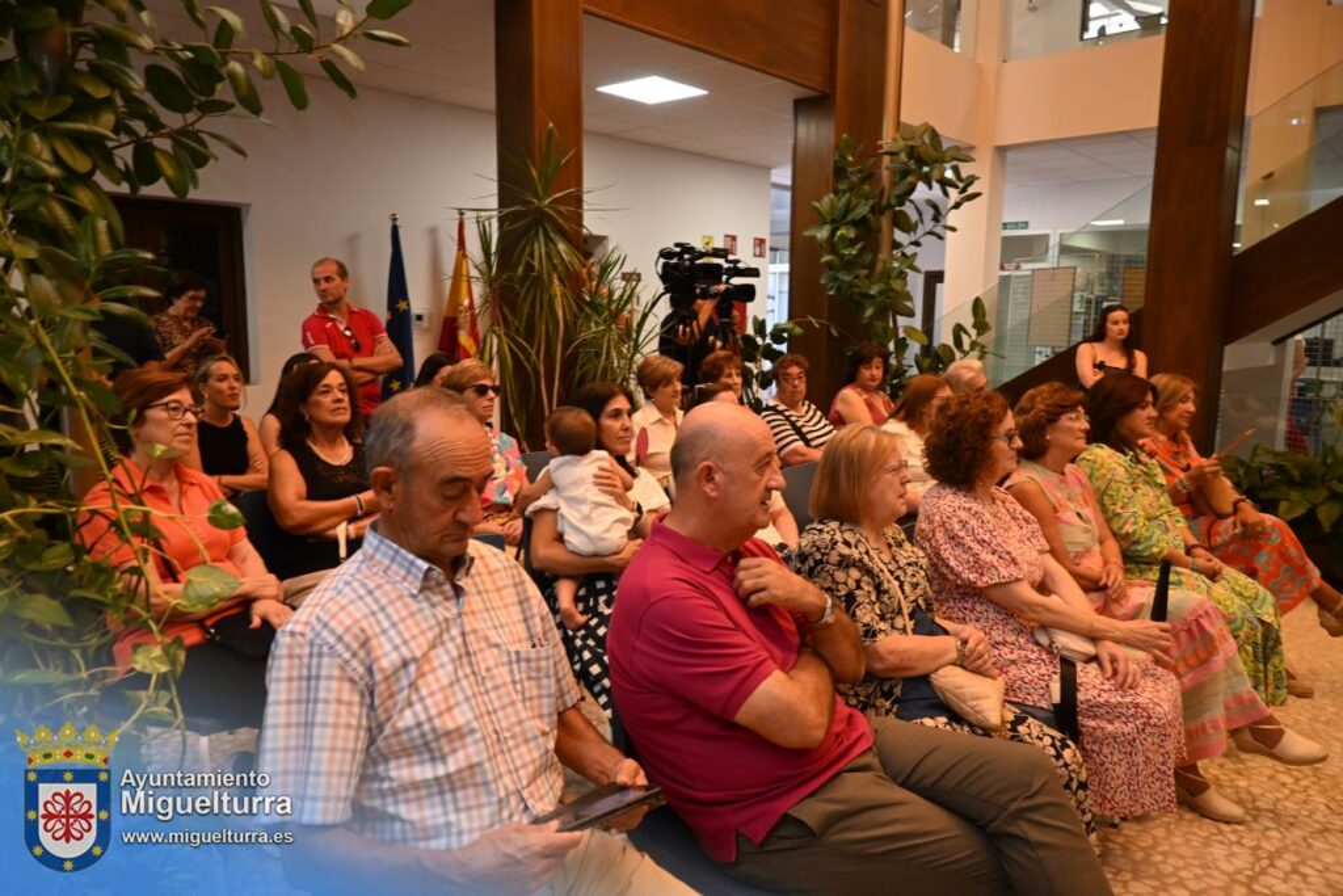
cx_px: 672
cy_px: 448
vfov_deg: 53.1
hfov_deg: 73.7
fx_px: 895
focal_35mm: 24
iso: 560
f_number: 4
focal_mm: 16
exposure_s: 1/60
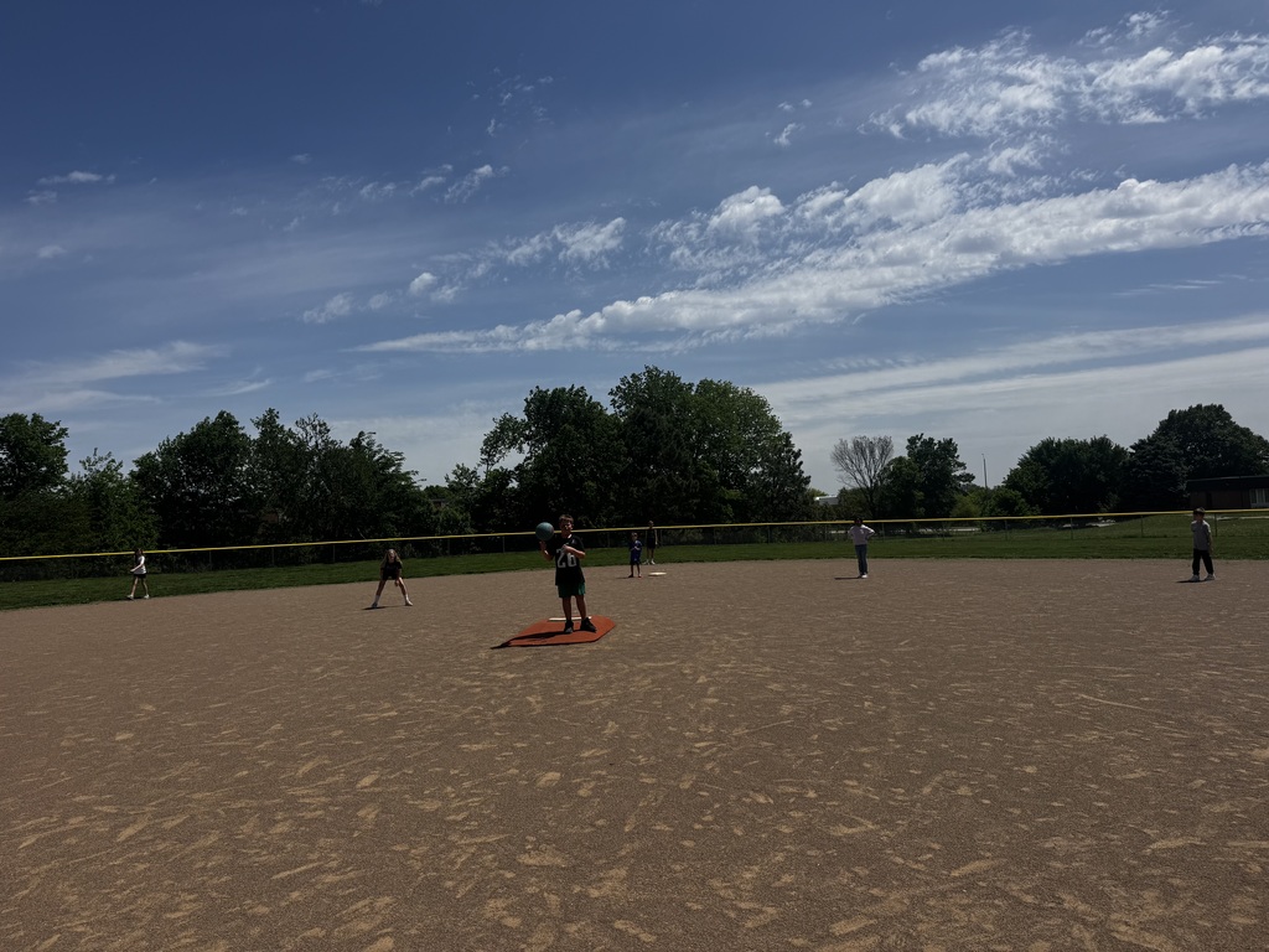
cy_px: 476
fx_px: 880
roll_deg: +2.0
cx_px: 634
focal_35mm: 24
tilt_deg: +3.1
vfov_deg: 56.8
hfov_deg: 71.6
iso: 80
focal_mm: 6.76
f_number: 1.78
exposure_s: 1/10417
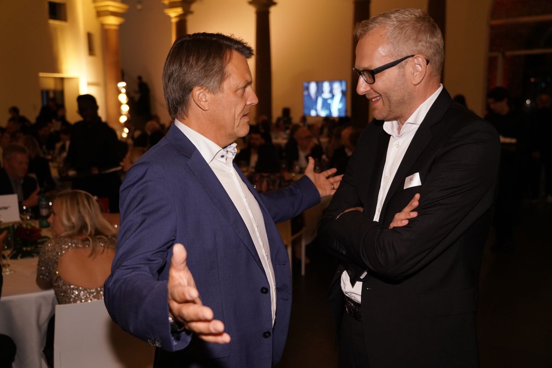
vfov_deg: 38.9
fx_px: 521
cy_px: 184
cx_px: 276
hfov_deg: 55.8
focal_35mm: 34
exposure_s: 1/100
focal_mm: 34
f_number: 4
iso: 2500
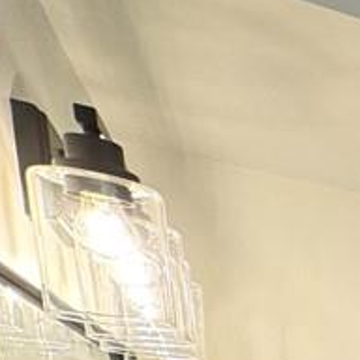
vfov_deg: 20.6
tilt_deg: -9.1
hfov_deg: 14.2
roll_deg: -2.2
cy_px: 596
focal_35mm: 66
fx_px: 777
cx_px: 909
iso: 100
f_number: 2.2
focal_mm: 2.22
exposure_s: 1/120
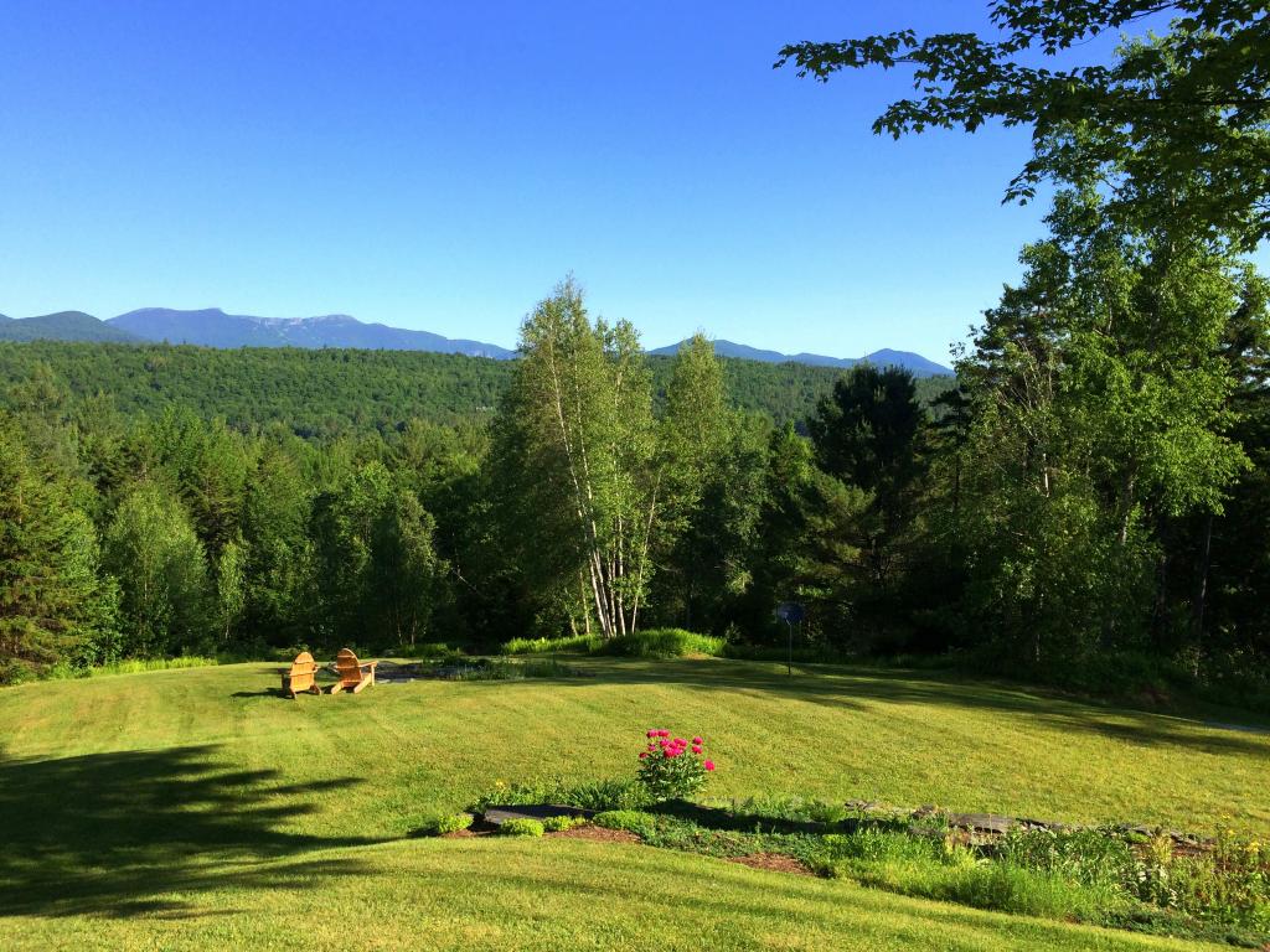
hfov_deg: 61.7
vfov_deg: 48.2
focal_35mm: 29
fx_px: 1064
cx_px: 635
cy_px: 476
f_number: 2.2
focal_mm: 4.15
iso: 32
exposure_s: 1/1520
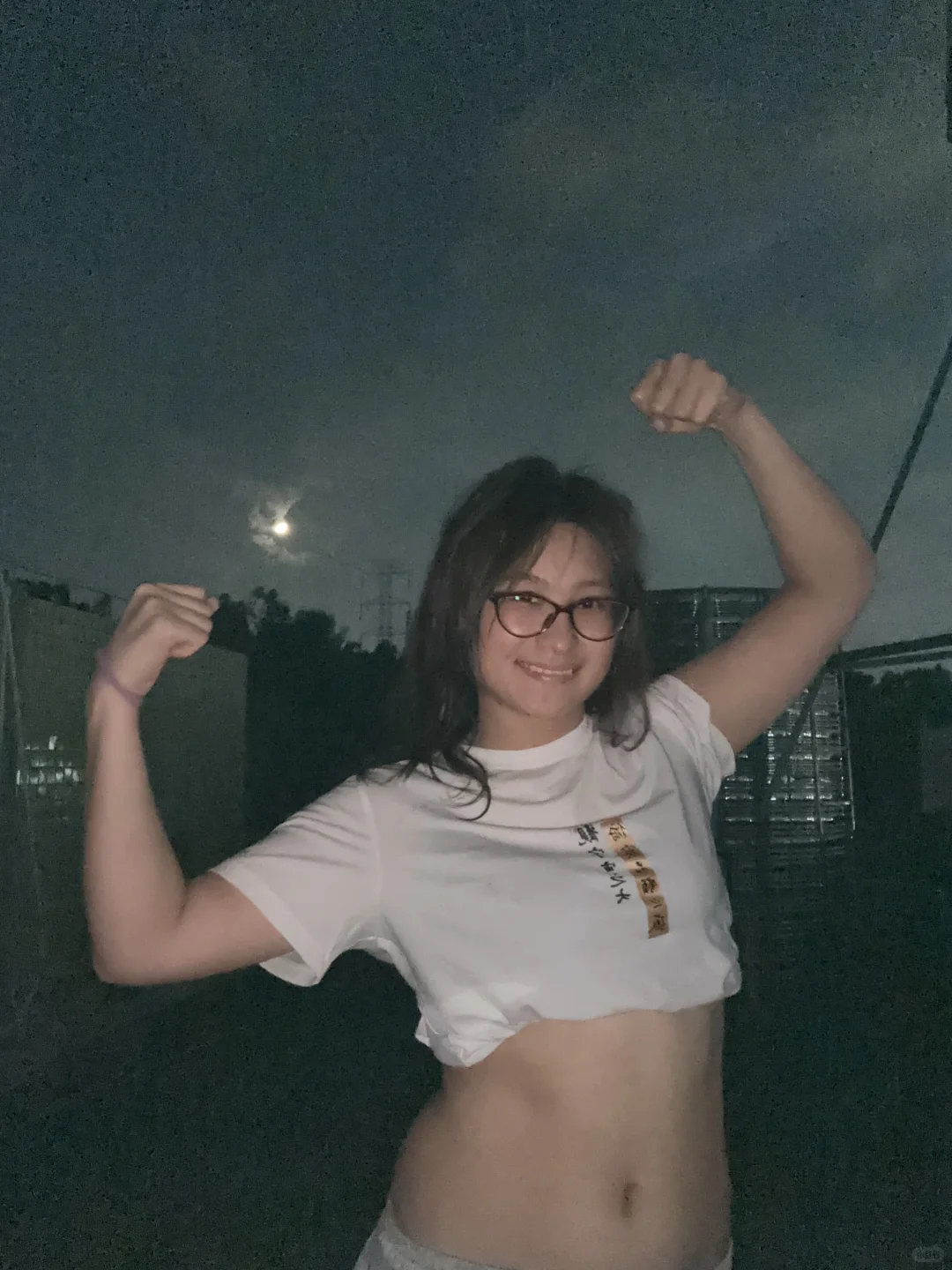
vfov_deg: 60.0
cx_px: 476
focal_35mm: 30
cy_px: 635
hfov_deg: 46.8
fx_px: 1100
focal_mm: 2.69
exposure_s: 1/16
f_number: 1.9
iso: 2000
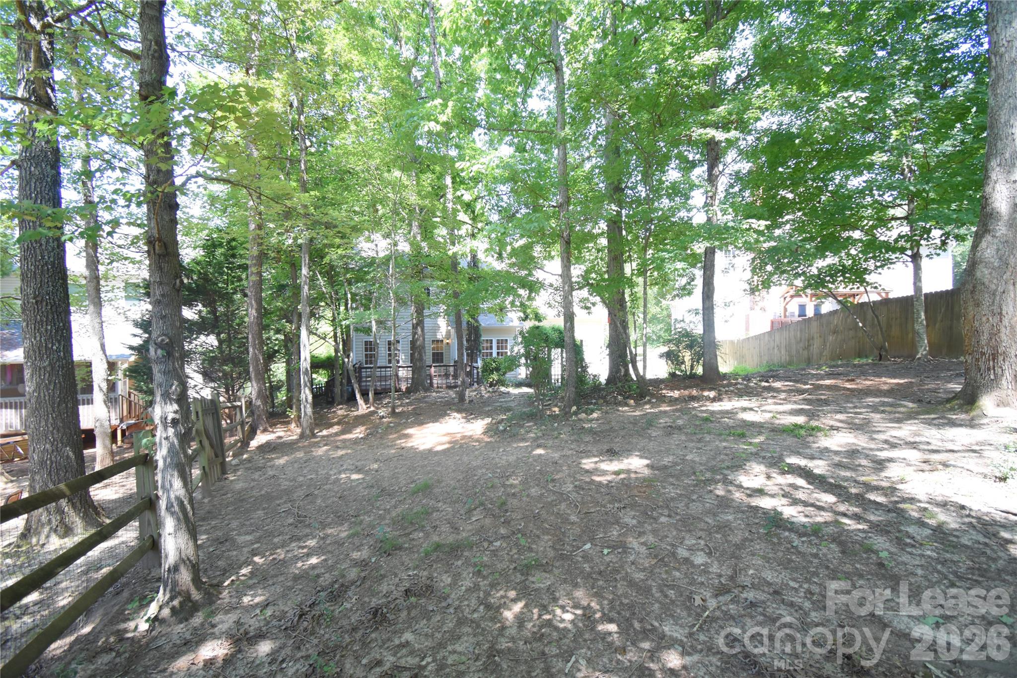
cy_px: 339
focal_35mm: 15
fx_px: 424
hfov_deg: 100.4
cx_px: 508
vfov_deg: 77.3
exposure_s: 1/200
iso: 800
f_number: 4.5
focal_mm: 10
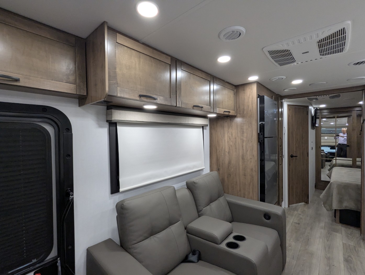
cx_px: 182
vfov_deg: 78.2
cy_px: 138
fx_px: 169
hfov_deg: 94.4
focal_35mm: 16
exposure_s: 1/99.1
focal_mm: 2.35
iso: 269
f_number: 2.2
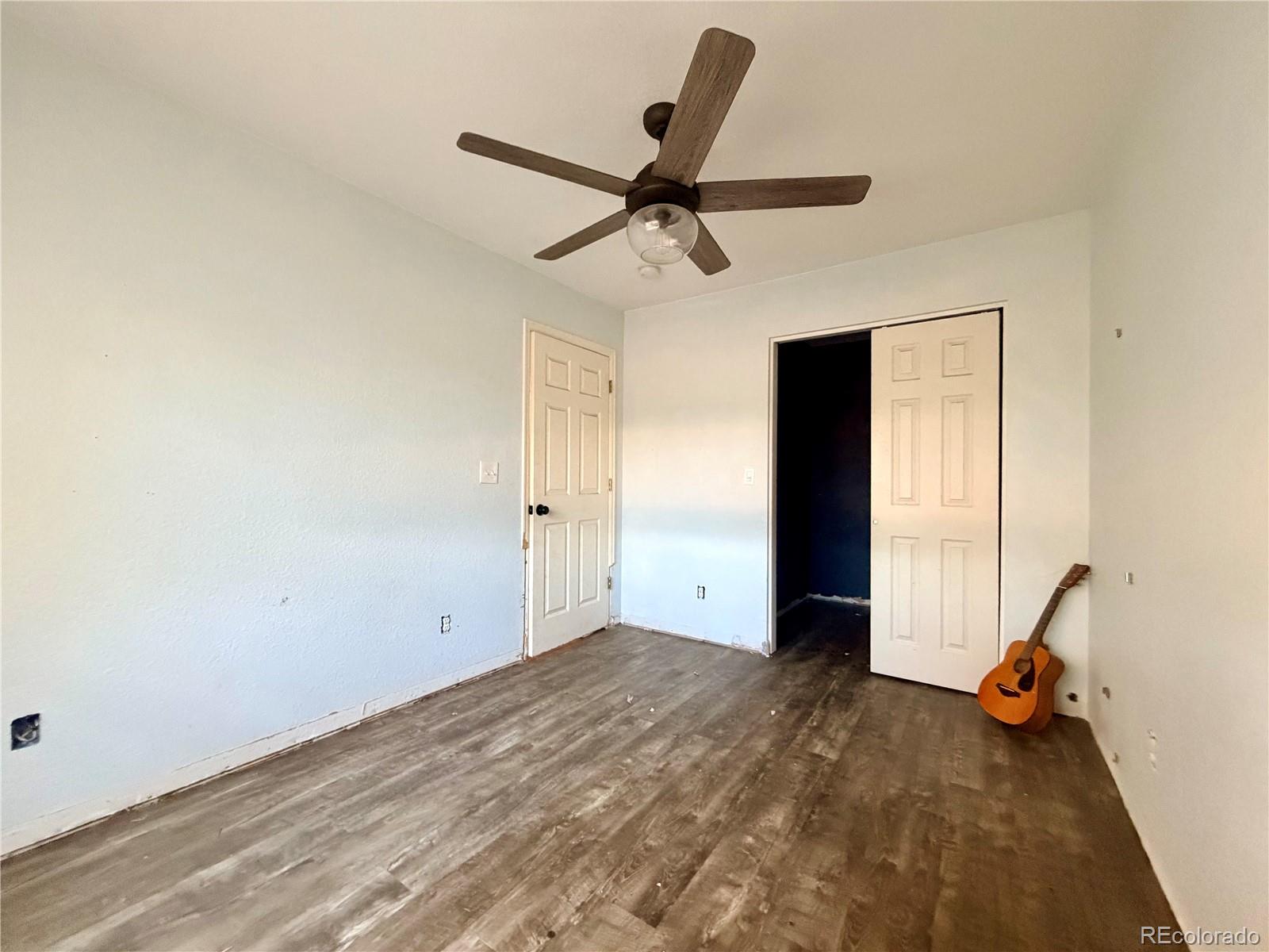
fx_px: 513
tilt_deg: +1.4
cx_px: 634
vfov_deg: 85.7
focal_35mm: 14
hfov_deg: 102.1
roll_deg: -0.4
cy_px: 476
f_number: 2.2
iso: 800
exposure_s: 1/60
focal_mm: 2.22
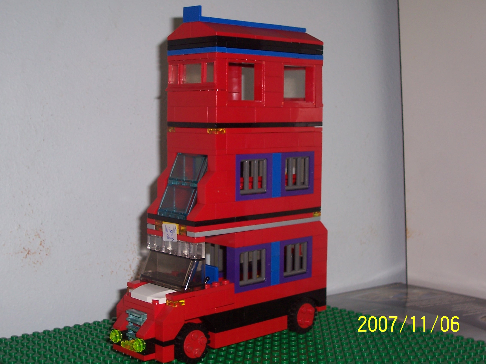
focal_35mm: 54
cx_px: 240
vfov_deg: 27.0
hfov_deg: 35.5
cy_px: 185
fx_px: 758
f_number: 3.4
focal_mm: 8.6
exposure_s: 1/60
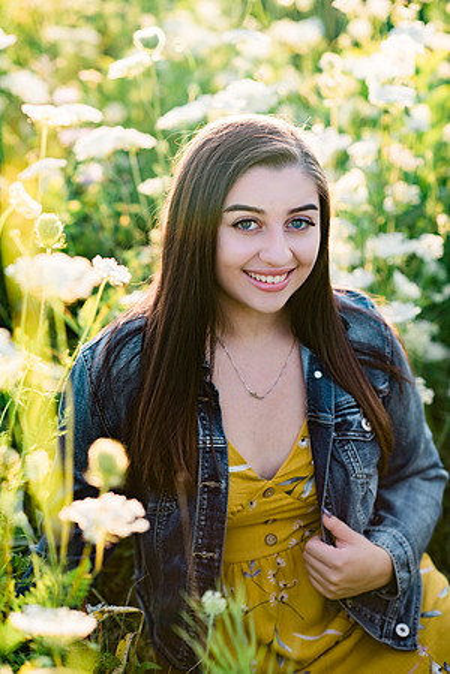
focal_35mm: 85
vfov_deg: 23.9
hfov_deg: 16.1
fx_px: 1594
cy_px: 337
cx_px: 225
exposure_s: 1/640
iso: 400
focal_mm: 85
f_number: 2.8
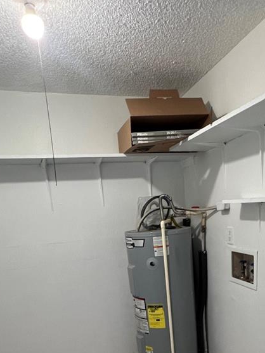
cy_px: 316
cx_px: 175
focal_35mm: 28
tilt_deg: -19.3
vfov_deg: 55.3
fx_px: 286
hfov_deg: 49.0
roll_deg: +4.1
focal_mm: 1.57
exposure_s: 1/120
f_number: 1.8
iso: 250
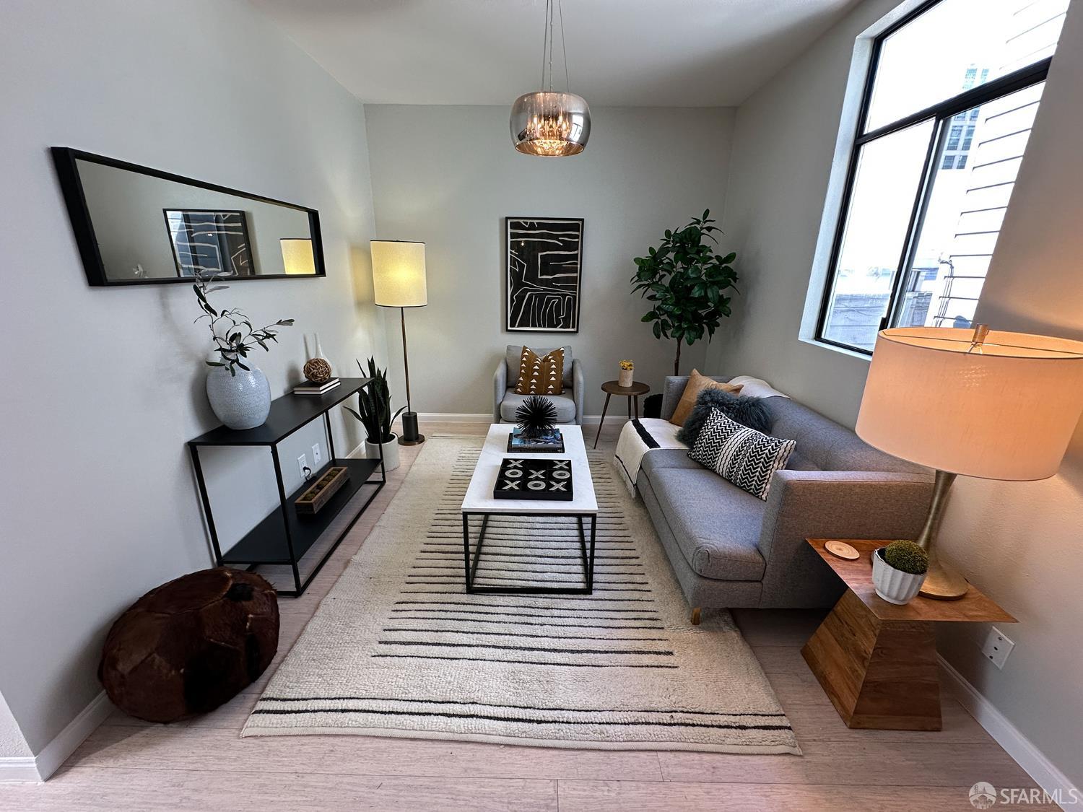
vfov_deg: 85.7
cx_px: 542
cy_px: 406
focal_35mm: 14
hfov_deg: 102.1
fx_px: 438
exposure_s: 1/120
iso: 160
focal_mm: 2.22
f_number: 2.2
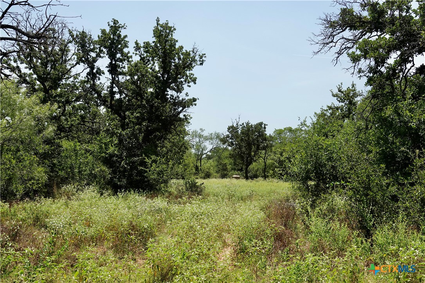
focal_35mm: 48
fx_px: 567
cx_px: 212
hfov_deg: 41.1
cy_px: 142
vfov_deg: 28.1
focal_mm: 17.55
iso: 100
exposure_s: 1/640
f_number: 4
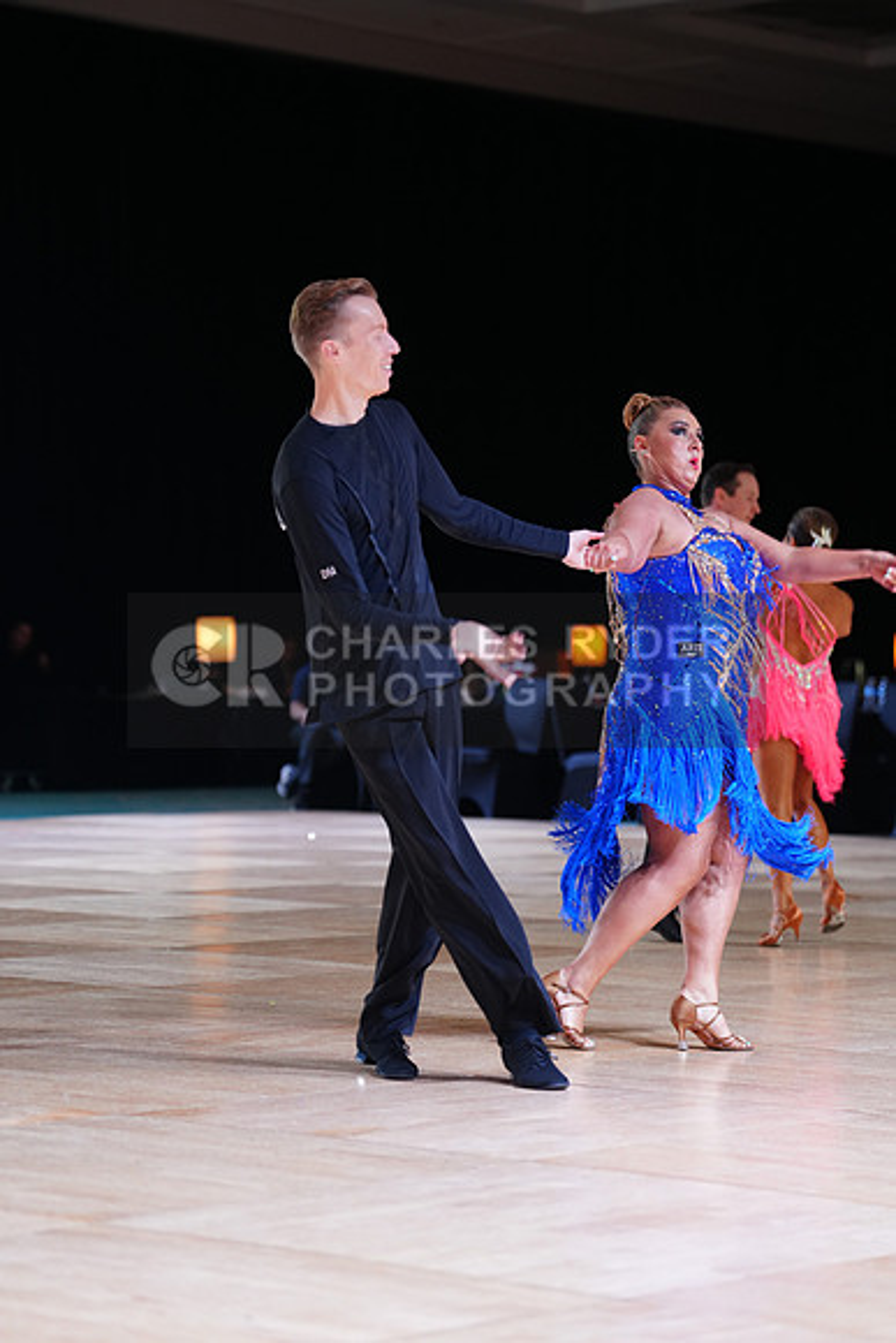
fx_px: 3917
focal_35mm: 105
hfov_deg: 13.0
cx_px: 448
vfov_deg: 19.5
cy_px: 672
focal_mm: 105
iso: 1000
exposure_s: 1/400
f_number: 2.8
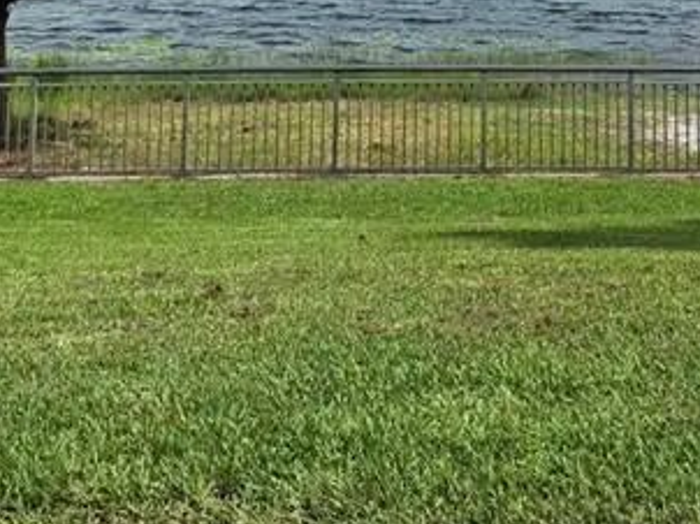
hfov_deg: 24.9
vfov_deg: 16.4
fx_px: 1576
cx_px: 477
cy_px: -362
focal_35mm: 78
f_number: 1.7
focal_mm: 6.25
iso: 50
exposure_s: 1/7944
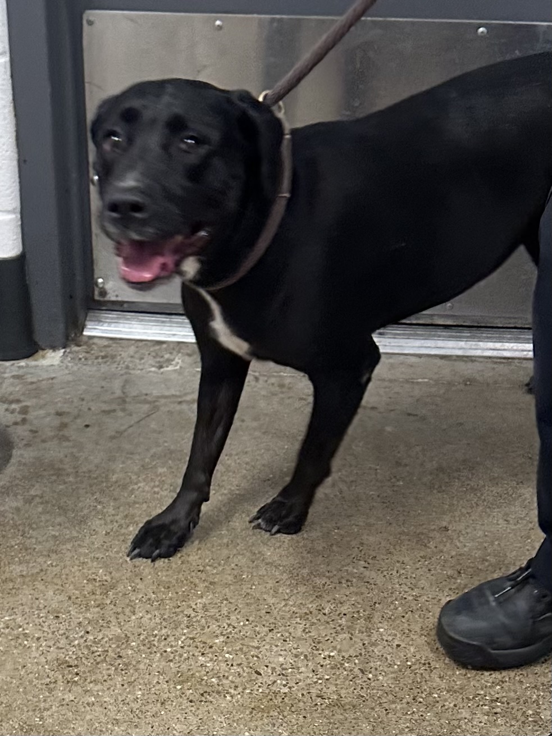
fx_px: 510
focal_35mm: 24
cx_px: 276
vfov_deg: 71.6
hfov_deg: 56.8
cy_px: 368
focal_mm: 6.86
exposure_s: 1/60
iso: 200
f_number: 1.78
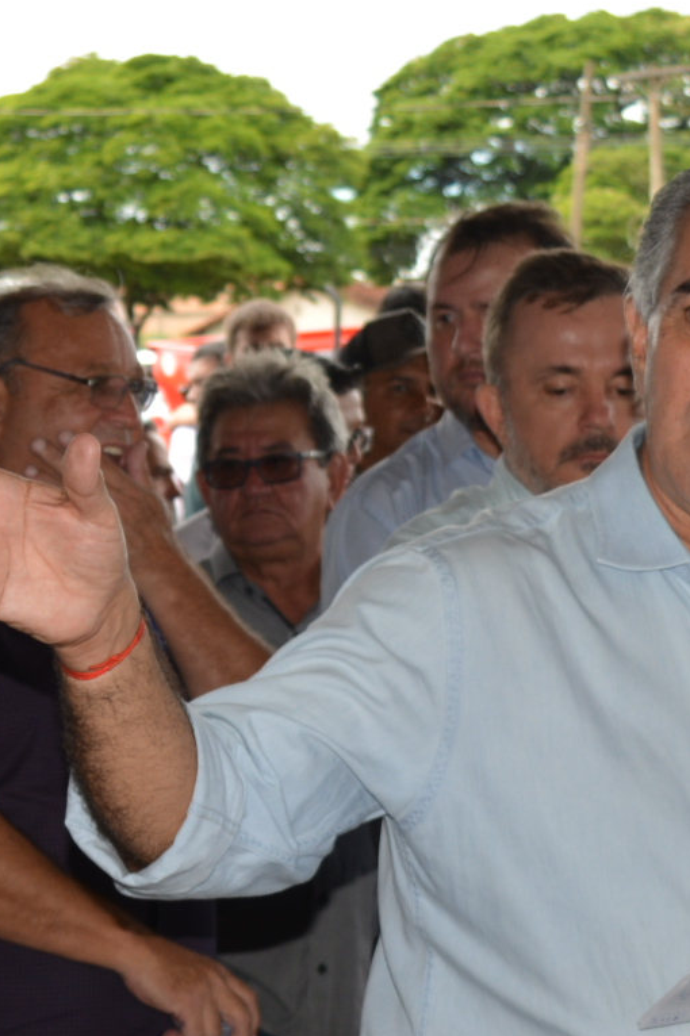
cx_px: 123
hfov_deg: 10.1
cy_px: 780
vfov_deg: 15.1
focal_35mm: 135
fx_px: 3883
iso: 100
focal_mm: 23
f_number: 5
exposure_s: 1/200
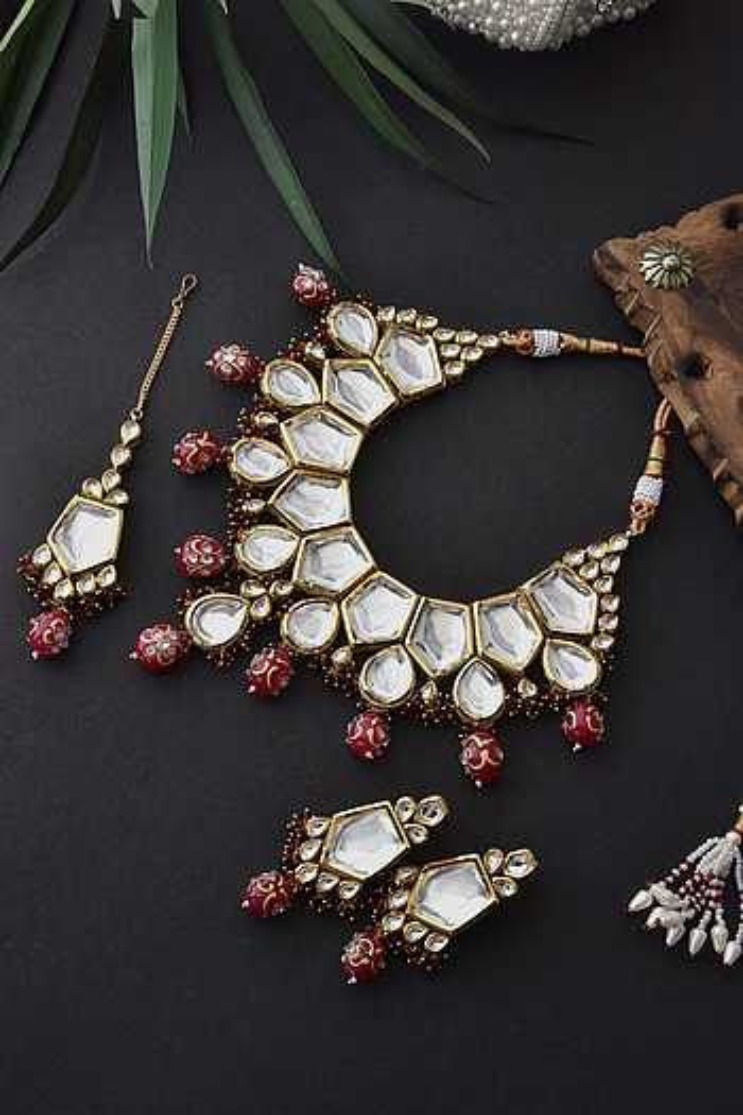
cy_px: 558
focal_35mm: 50
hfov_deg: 27.0
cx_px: 372
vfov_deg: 39.6
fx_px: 1548
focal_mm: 50
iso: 1250
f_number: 11
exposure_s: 1/125
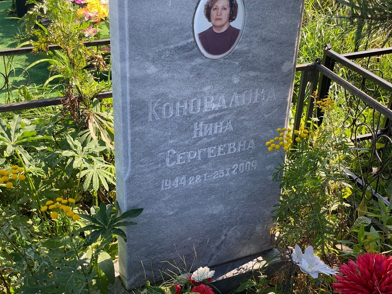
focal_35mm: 52
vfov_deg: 28.0
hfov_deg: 36.8
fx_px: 589
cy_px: 147
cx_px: 196
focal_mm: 6
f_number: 2
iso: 20
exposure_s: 1/225
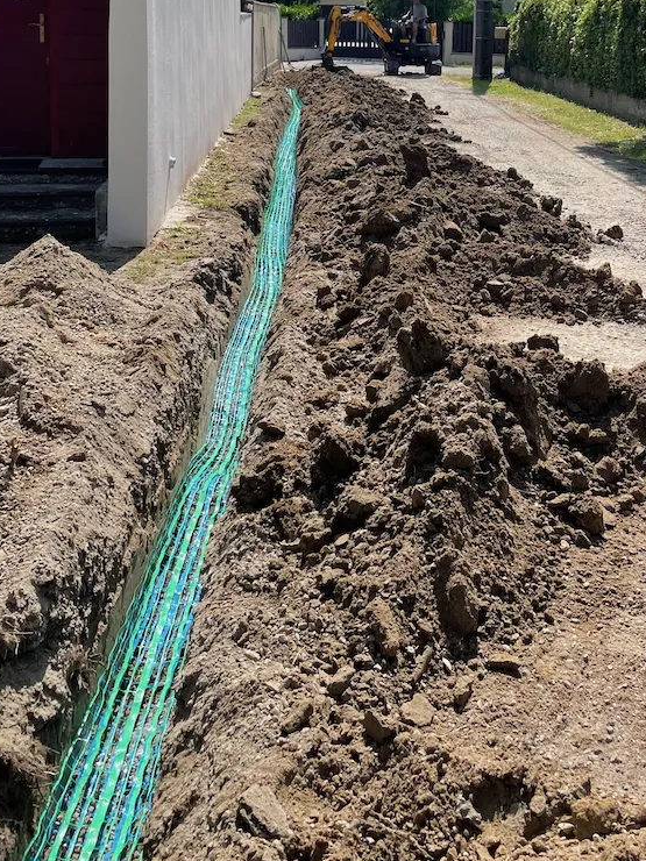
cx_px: 395
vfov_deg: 40.0
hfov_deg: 32.1
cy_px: 145
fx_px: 1120
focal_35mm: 45
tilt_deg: -6.0
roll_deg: -0.1
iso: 32
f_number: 1.6
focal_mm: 4.2
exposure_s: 1/2959
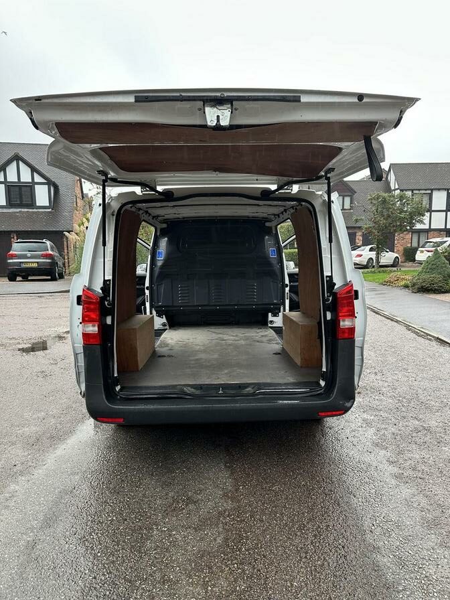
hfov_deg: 56.8
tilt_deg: -7.7
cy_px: 300
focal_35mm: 24
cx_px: 225
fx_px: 416
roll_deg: +1.1
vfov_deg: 71.6
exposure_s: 1/121
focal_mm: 6.86
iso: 125
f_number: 1.78
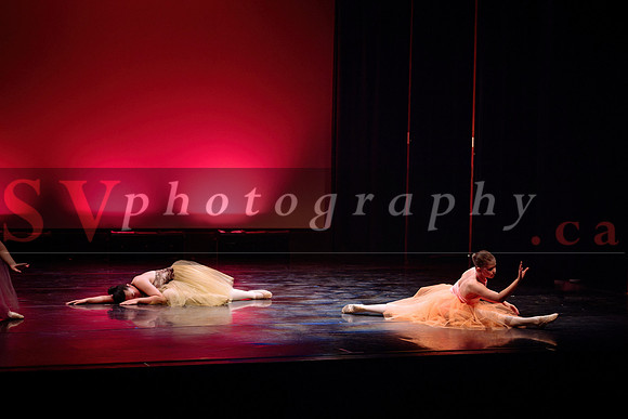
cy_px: 210
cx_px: 314
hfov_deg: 23.6
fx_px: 1501
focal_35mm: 86
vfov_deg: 15.9
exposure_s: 1/200
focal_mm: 86
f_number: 2.8
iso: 1600
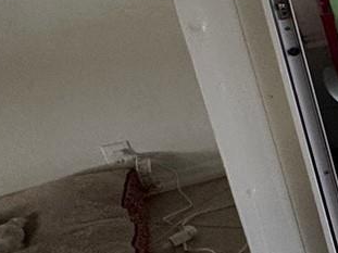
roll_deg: -0.8
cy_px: 9
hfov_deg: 14.2
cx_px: 855
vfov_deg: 19.9
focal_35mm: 72
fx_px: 703
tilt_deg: -18.1
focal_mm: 2.22
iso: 160
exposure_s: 1/99
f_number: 2.2
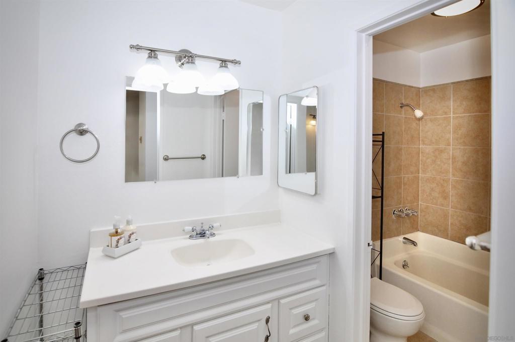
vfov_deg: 71.9
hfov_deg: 95.1
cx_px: 258
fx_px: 236
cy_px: 171
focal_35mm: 16
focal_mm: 11
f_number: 5.6
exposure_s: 1/125
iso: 400
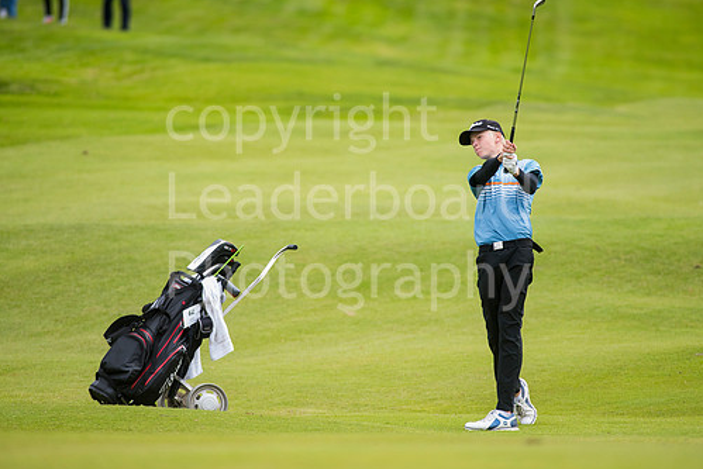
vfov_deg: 3.9
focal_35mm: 349
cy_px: 209
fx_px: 6817
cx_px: 351
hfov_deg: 5.9
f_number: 4.5
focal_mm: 300
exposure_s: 1/2000
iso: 800
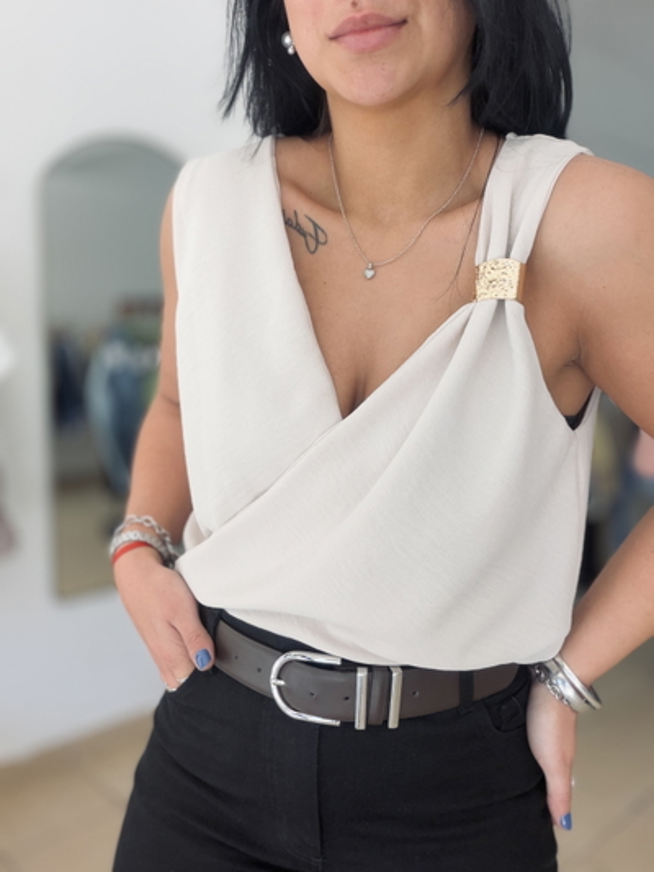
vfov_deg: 60.0
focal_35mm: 30
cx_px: 327
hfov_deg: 46.8
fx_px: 755
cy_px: 436
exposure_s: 1/107
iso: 80
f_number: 1.9
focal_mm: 2.71
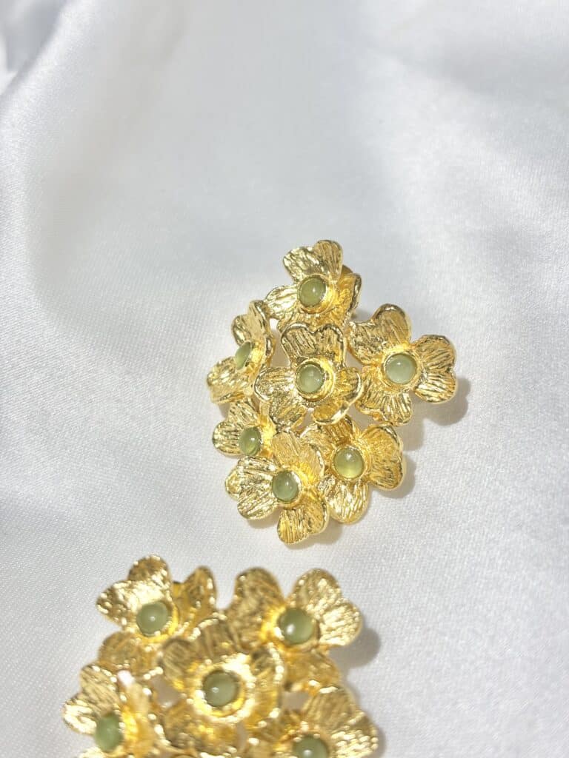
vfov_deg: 36.8
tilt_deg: -36.0
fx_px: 1140
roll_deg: +10.3
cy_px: 379
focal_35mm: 52
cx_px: 284
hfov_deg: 28.0
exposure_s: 1/413
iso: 32
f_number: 1.6
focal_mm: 5.96
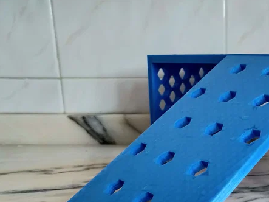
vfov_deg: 29.7
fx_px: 365
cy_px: 177
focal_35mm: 47
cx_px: 227
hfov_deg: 38.4
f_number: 1.7
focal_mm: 4.25
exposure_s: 1/20
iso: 640
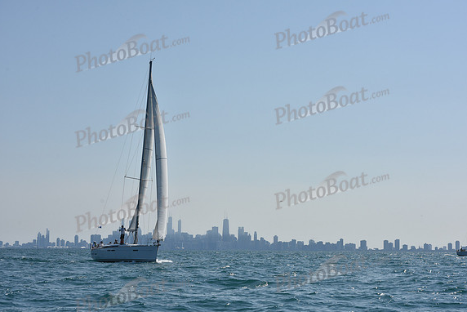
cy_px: 157
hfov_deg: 26.6
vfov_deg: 18.0
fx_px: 986
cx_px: 233
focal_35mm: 76
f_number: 9
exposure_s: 1/1600
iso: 250
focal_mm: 75
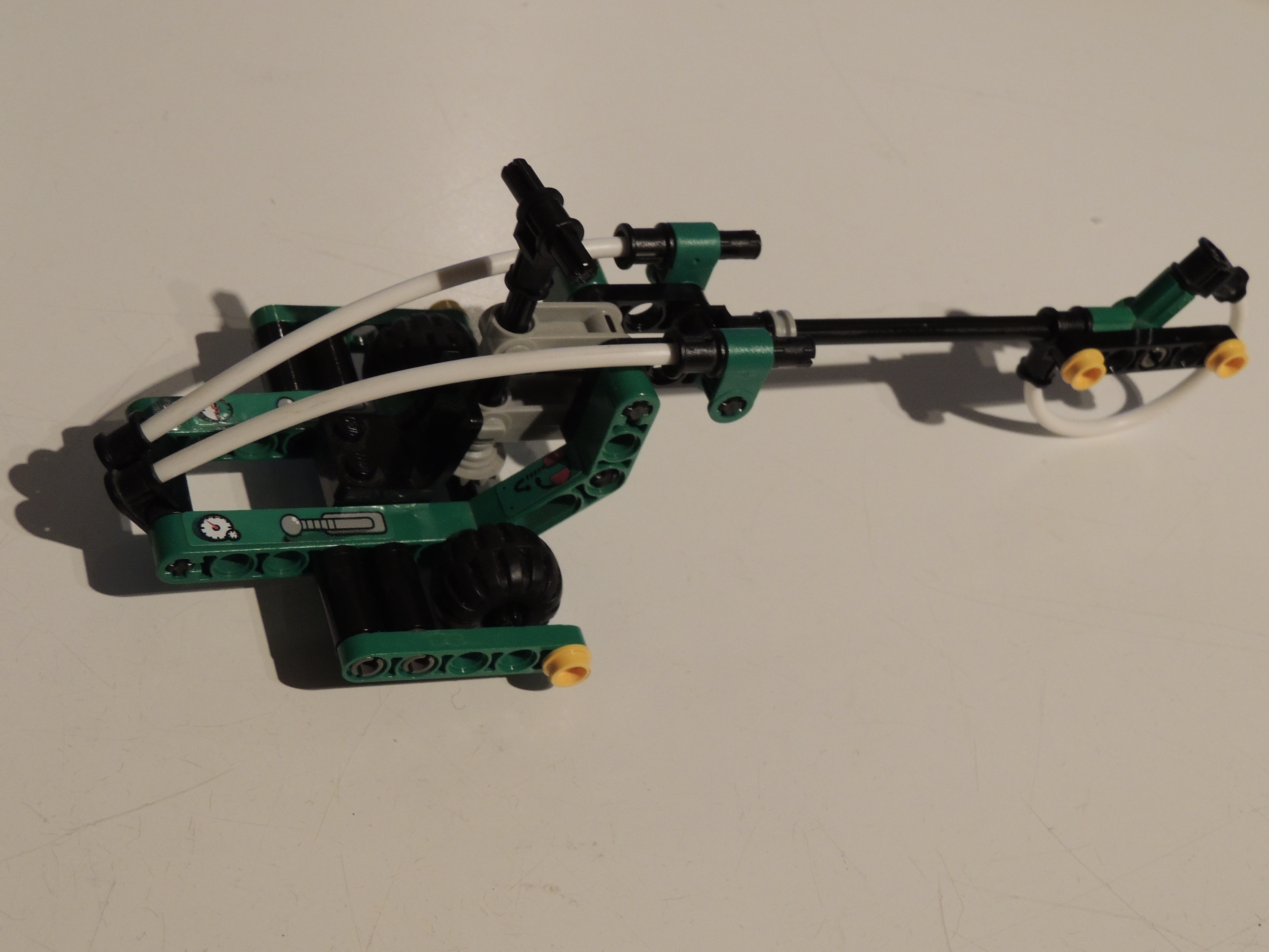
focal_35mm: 50
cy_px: 476
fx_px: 1833
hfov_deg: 38.2
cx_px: 634
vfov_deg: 29.1
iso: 400
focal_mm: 8.9
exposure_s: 1/20
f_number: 3.6
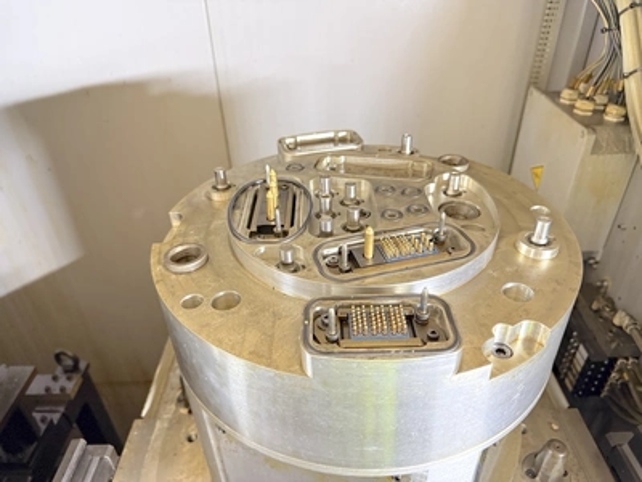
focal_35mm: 24
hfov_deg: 71.6
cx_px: 321
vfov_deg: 56.8
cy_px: 241
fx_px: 445
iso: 800
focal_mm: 6.76
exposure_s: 1/33
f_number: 1.78
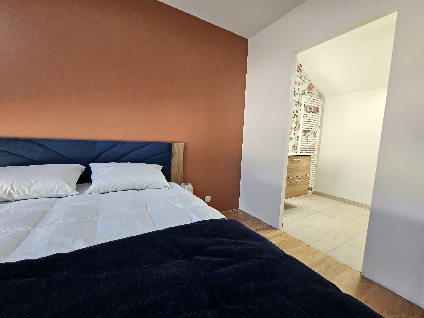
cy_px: 159
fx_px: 159
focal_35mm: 13
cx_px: 212
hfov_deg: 106.2
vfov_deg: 89.9
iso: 125
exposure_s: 1/70.8
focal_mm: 2.2
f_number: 2.2
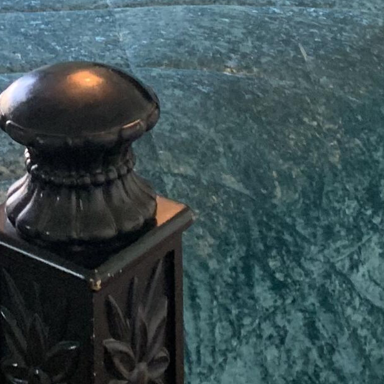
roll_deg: +2.0
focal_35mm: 112
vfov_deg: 14.2
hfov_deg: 15.5
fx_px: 1406
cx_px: 81
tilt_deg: -10.3
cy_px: -249
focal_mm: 4.25
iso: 250
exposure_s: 1/60
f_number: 1.8
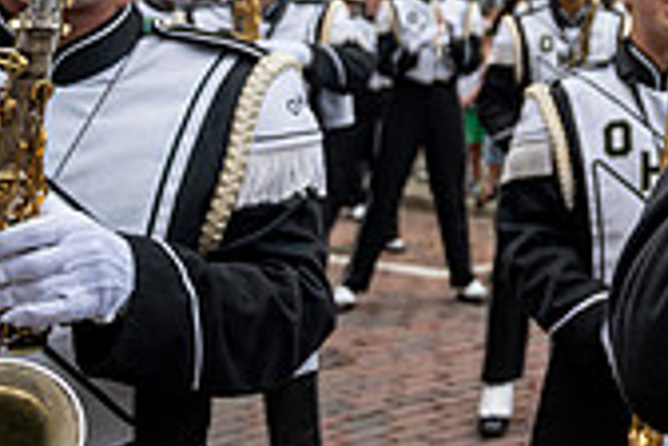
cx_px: 1010
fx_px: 1540
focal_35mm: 83
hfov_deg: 20.7
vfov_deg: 15.6
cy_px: -141
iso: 640
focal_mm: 24
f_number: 4
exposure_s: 1/1600
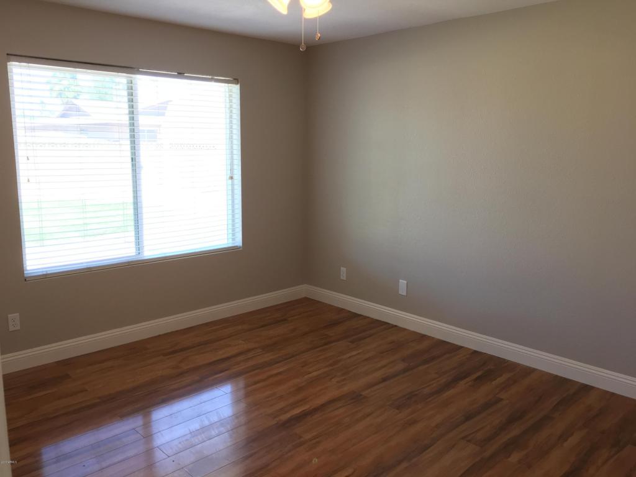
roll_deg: -1.1
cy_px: 238
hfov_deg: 61.7
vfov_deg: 48.2
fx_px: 533
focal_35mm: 29
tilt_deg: -8.7
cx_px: 318
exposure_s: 1/30
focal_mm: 4.15
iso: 40
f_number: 2.2
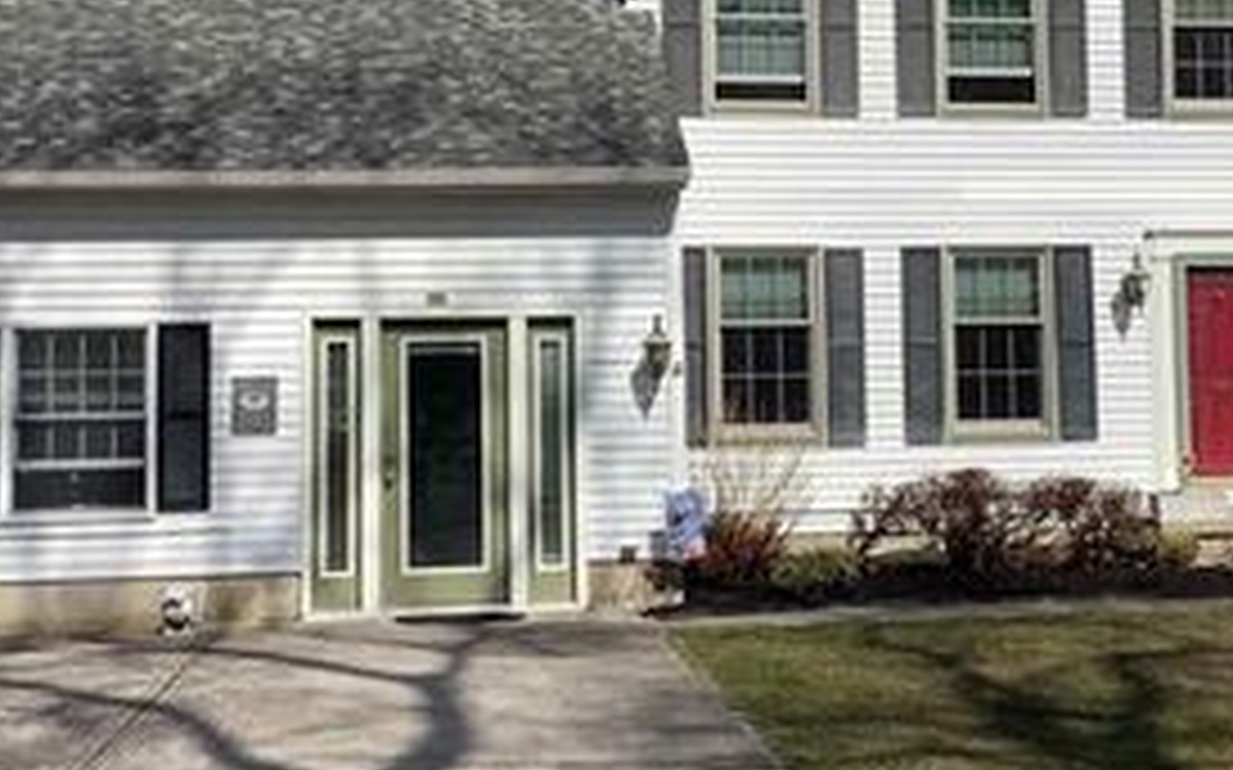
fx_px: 2015
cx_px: 729
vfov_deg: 21.6
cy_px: 272
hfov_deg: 33.9
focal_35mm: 60
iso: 25
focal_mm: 3.3
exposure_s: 1/2331
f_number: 2.4
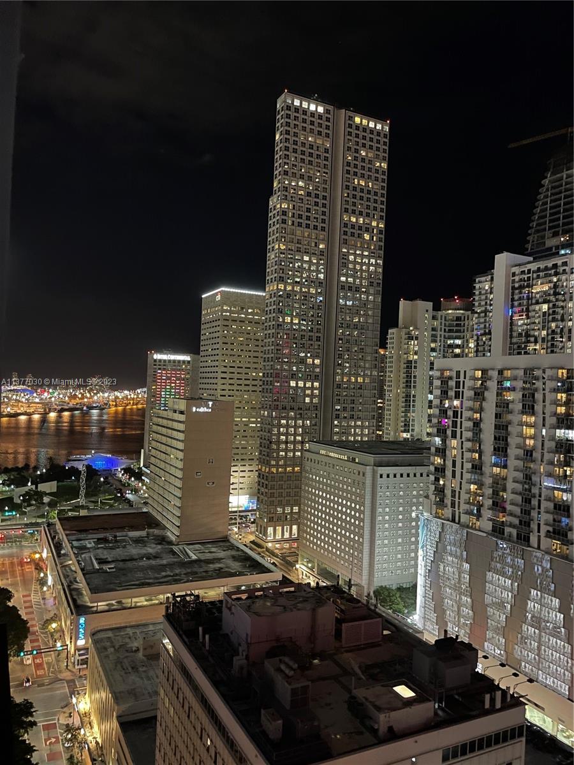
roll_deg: -2.6
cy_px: 382
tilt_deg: +1.9
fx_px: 575
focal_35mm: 26
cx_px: 287
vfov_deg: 67.3
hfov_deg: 53.1
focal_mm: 4.2
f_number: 1.6
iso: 500
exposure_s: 1/10
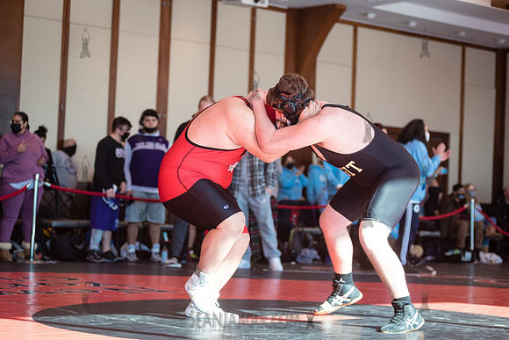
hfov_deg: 25.4
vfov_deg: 17.1
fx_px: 1131
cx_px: 254
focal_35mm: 80
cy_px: 170
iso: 400
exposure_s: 1/400
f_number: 3.5
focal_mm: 80
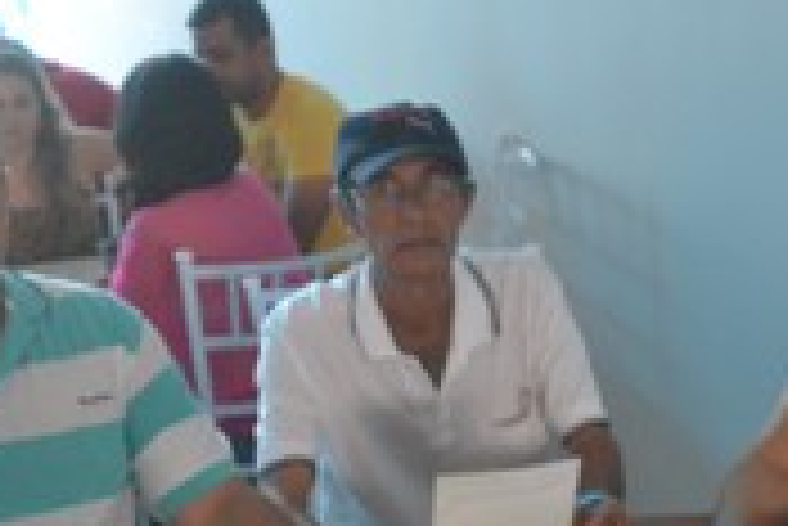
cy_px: 517
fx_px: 1687
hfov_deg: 25.6
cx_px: 693
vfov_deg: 17.4
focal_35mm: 77
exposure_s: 1/60
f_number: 3.5
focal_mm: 20
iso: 1100
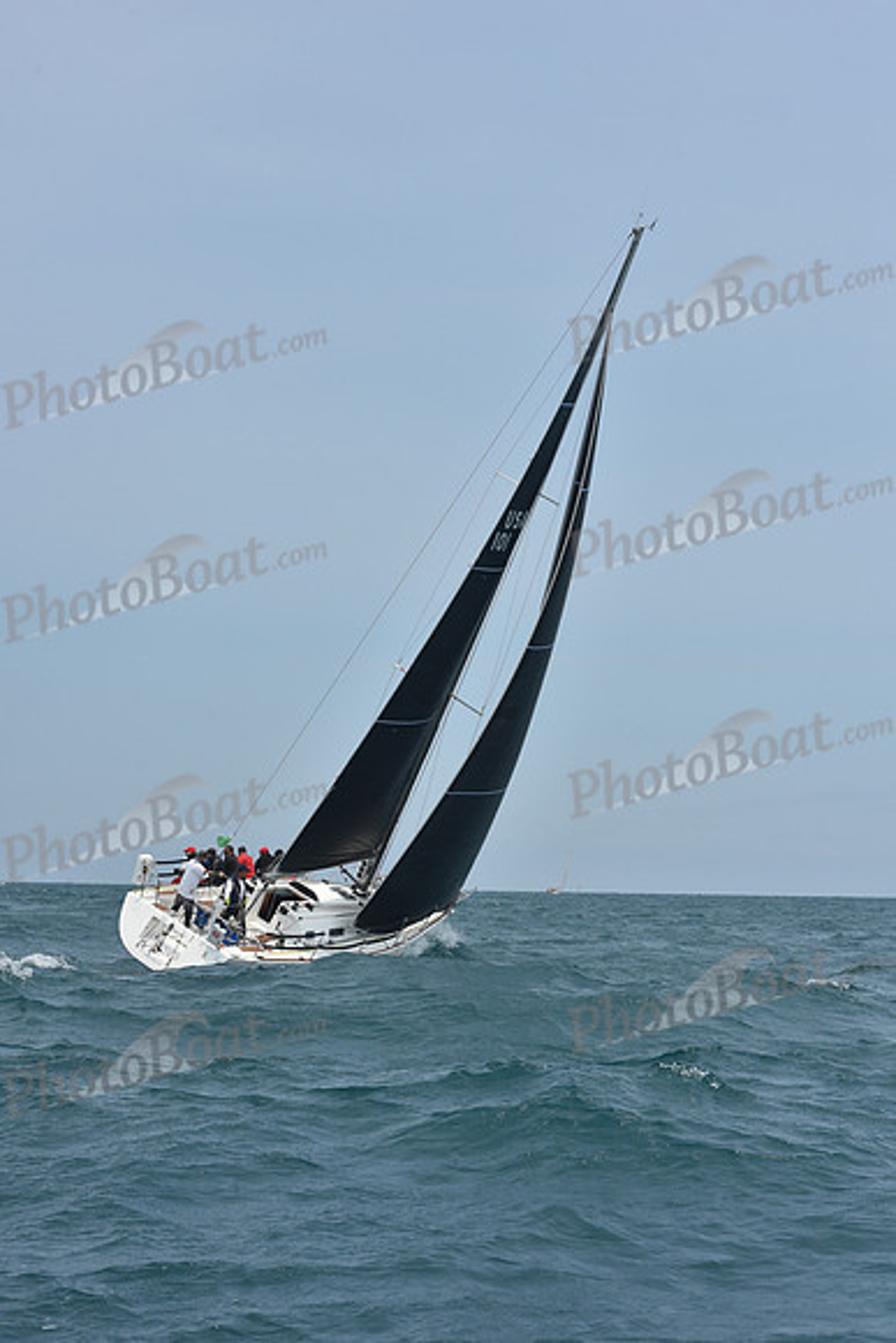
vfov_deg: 28.8
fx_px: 2612
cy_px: 672
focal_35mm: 70
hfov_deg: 19.5
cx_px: 448
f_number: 10
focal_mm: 70
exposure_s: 1/800
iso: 250
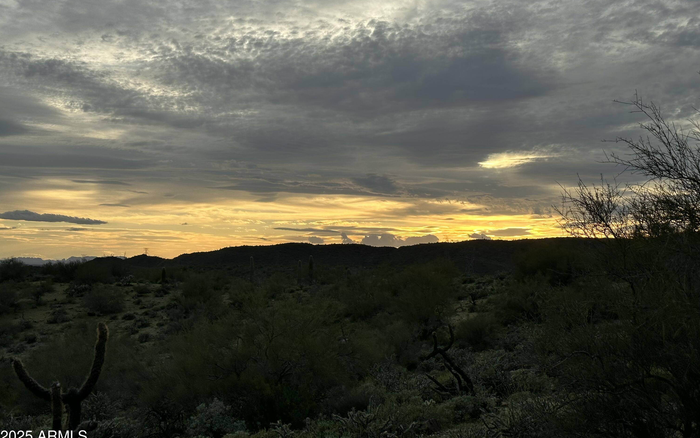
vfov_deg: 25.3
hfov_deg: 39.6
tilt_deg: +3.3
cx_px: 350
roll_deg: -2.1
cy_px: 197
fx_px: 973
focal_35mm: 51
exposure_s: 1/1783
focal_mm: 6.86
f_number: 1.78
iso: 64
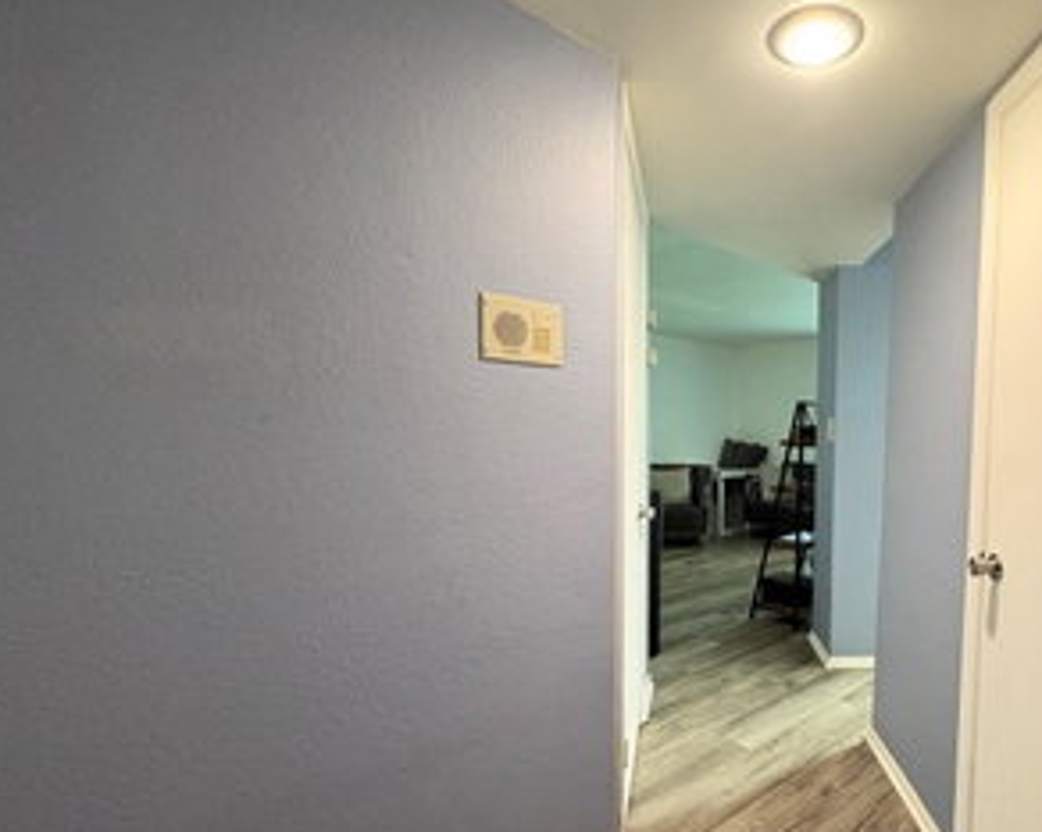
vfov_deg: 67.6
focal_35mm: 20
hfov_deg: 77.3
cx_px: 712
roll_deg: -1.2
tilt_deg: -2.9
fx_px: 616
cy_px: 482
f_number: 2.2
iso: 500
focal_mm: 2.22
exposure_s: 1/60
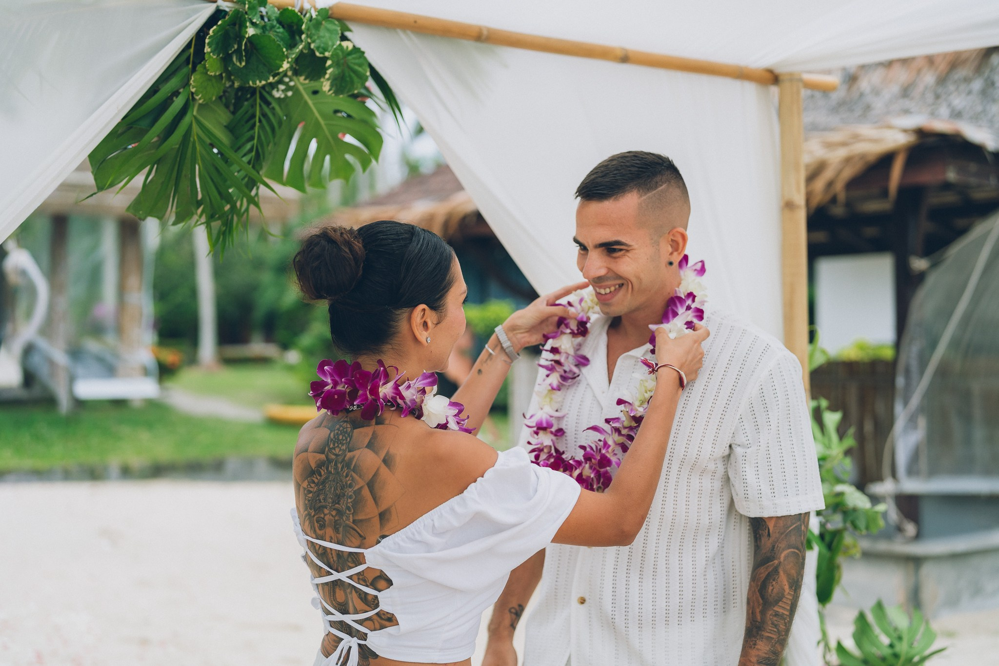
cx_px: 500
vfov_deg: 27.0
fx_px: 1387
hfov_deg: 39.6
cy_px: 333
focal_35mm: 50
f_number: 2.2
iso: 125
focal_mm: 50
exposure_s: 1/500
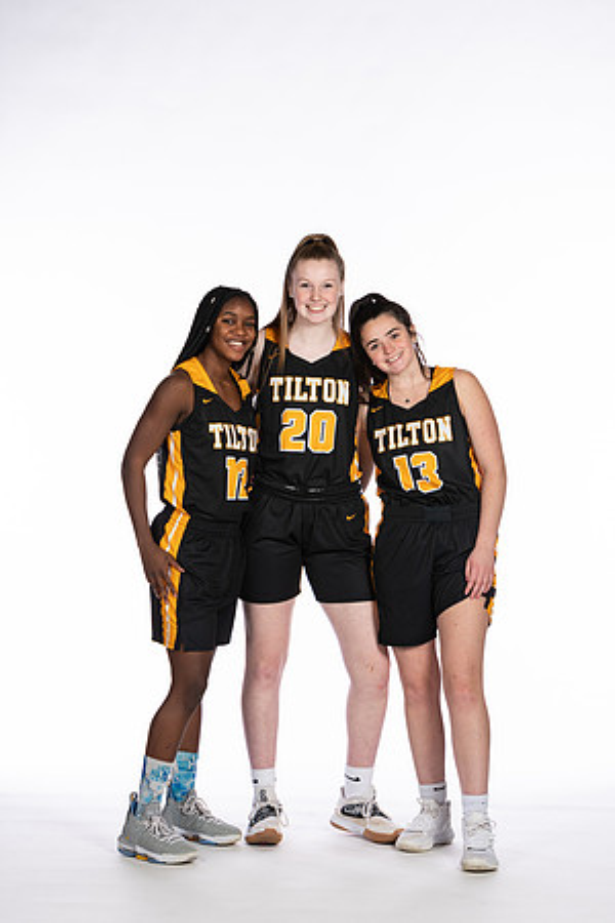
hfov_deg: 13.0
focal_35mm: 105
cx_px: 308
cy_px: 462
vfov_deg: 19.5
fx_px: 2690
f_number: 5.6
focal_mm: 70
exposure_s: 1/100
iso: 100
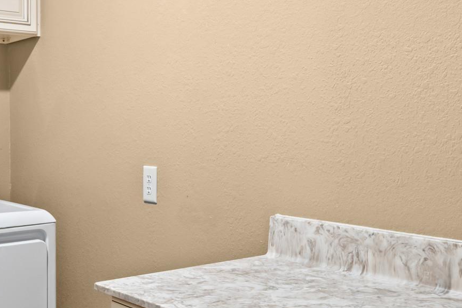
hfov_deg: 37.9
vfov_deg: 26.0
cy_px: 134
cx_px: 167
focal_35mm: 52
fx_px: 667
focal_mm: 12
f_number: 9
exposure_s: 1.6
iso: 250
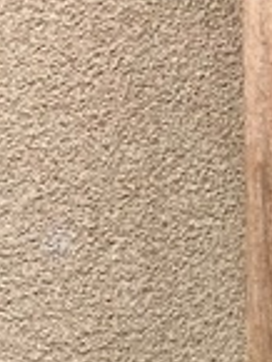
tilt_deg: -1.4
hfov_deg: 13.9
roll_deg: -1.3
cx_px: 463
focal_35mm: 97
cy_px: 637
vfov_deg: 17.0
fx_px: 1015
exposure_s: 1/60
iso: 64
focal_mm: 5.7
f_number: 1.5
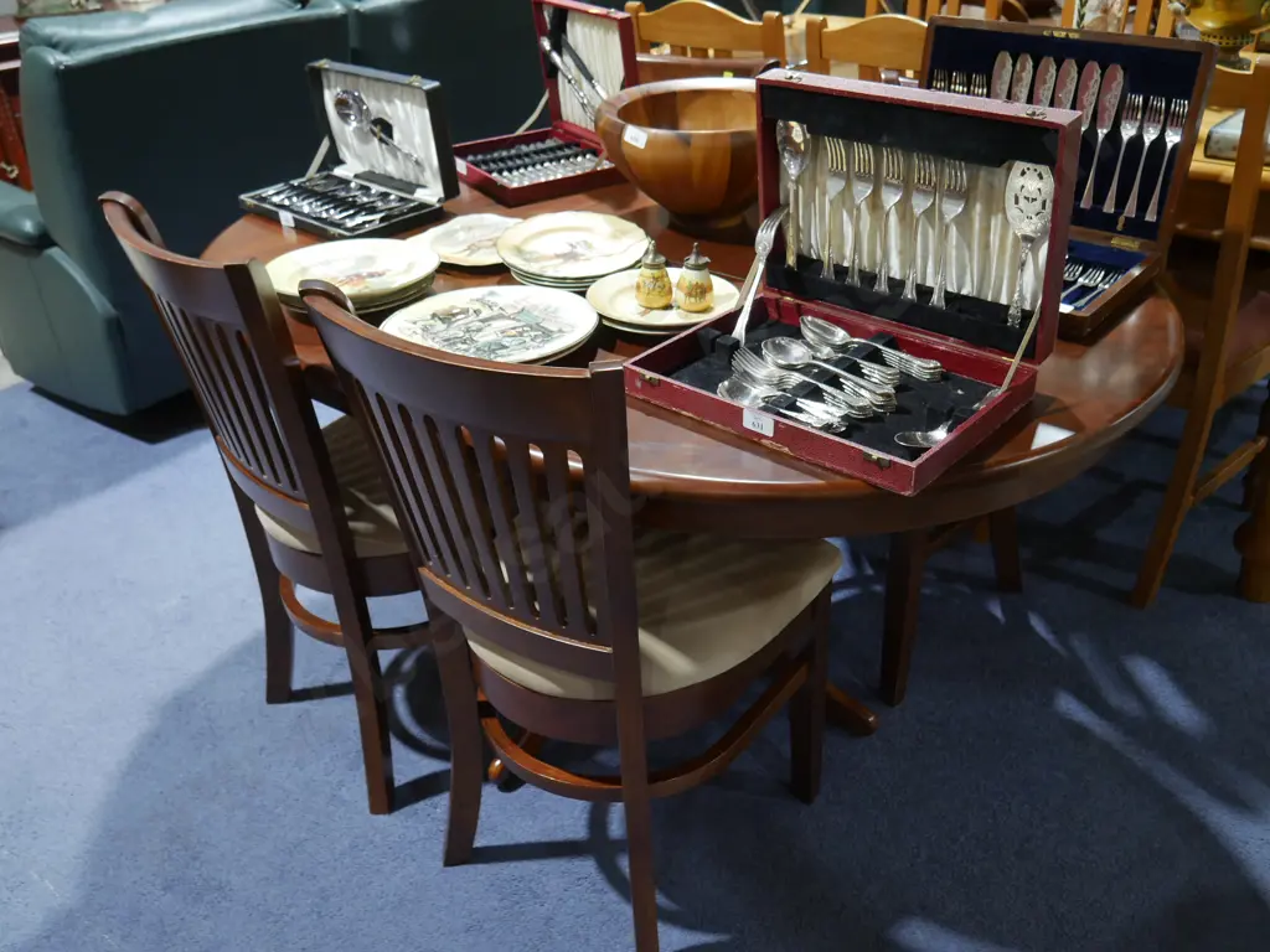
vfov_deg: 44.2
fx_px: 1174
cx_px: 635
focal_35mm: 32
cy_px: 476
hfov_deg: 56.8
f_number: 3.6
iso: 500
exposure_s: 1/60
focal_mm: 16
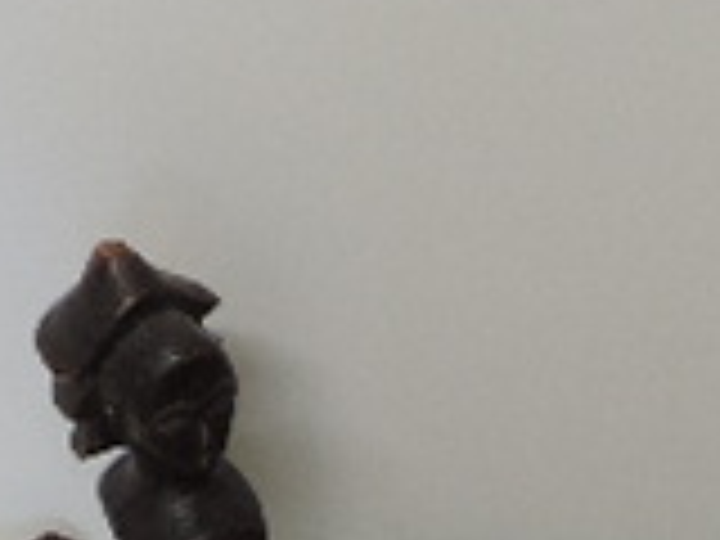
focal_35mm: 96
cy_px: 1012
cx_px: 670
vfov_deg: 13.6
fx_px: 1997
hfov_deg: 20.0
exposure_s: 1/30
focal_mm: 4.3
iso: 400
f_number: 3
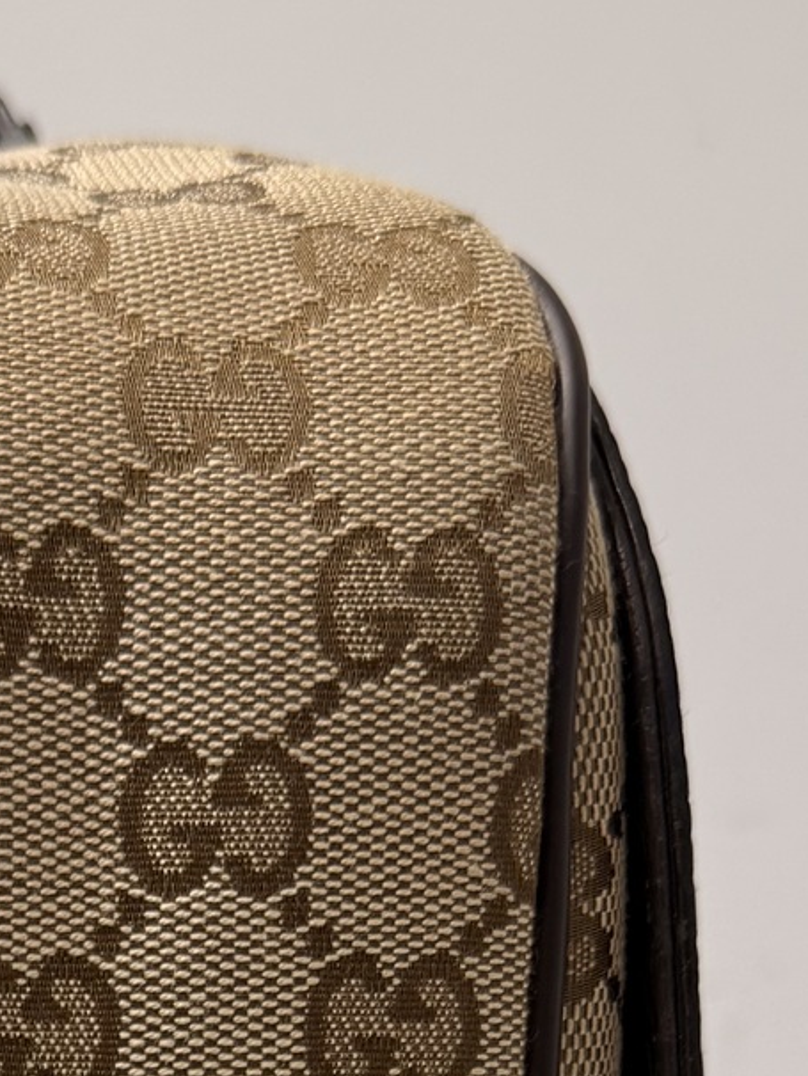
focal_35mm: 95
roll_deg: +1.7
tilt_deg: -7.8
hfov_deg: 15.3
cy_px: 1573
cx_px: 43
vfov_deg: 18.5
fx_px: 2955
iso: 100
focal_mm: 6.76
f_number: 1.78
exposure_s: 1/100
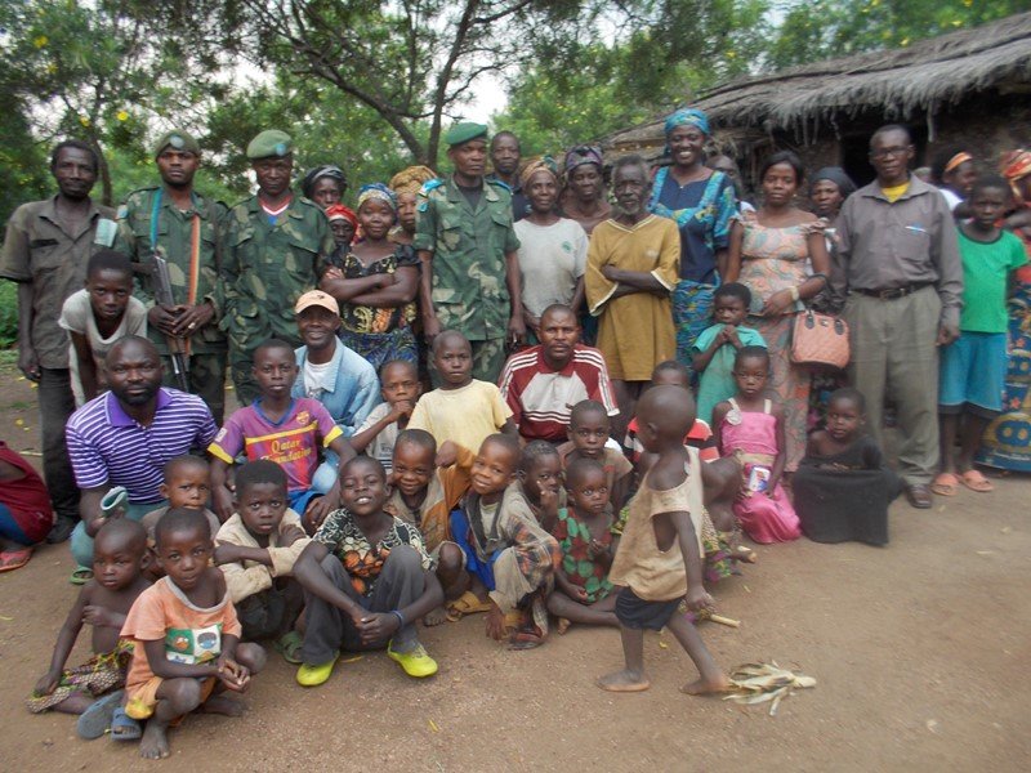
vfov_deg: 48.2
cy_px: 386
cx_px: 516
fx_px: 864
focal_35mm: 29
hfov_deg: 61.7
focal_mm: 4.1
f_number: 3.3
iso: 80
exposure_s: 1/40
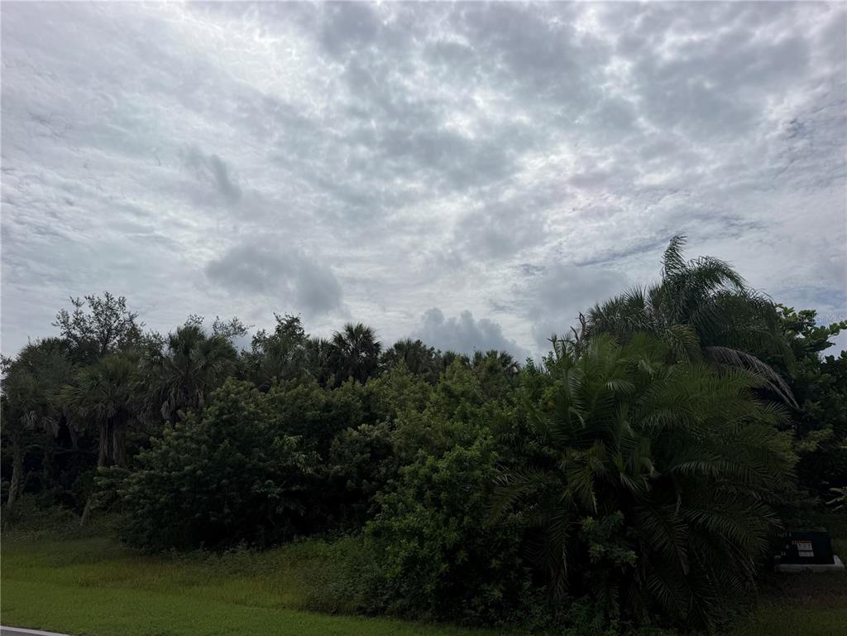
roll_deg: +1.4
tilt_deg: +14.6
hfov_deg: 71.6
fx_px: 587
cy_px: 318
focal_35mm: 24
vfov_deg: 56.8
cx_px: 424
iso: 80
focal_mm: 6.76
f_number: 1.78
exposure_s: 1/22727
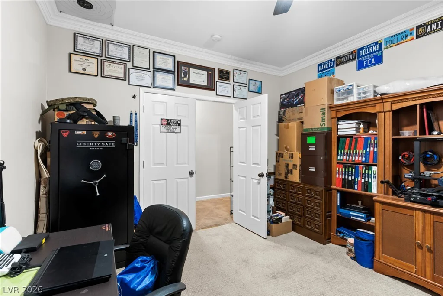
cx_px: 222
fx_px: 209
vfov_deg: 70.5
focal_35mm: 17
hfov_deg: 93.3
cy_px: 148
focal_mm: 17
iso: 400
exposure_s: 1/1.67
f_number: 8
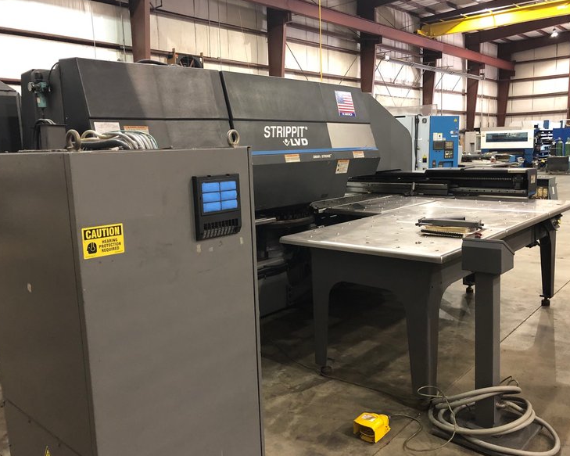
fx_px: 506
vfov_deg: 48.5
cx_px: 303
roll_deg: +2.3
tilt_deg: -9.4
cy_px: 228
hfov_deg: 58.7
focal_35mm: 30
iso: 100
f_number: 1.8
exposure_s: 1/15
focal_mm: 4
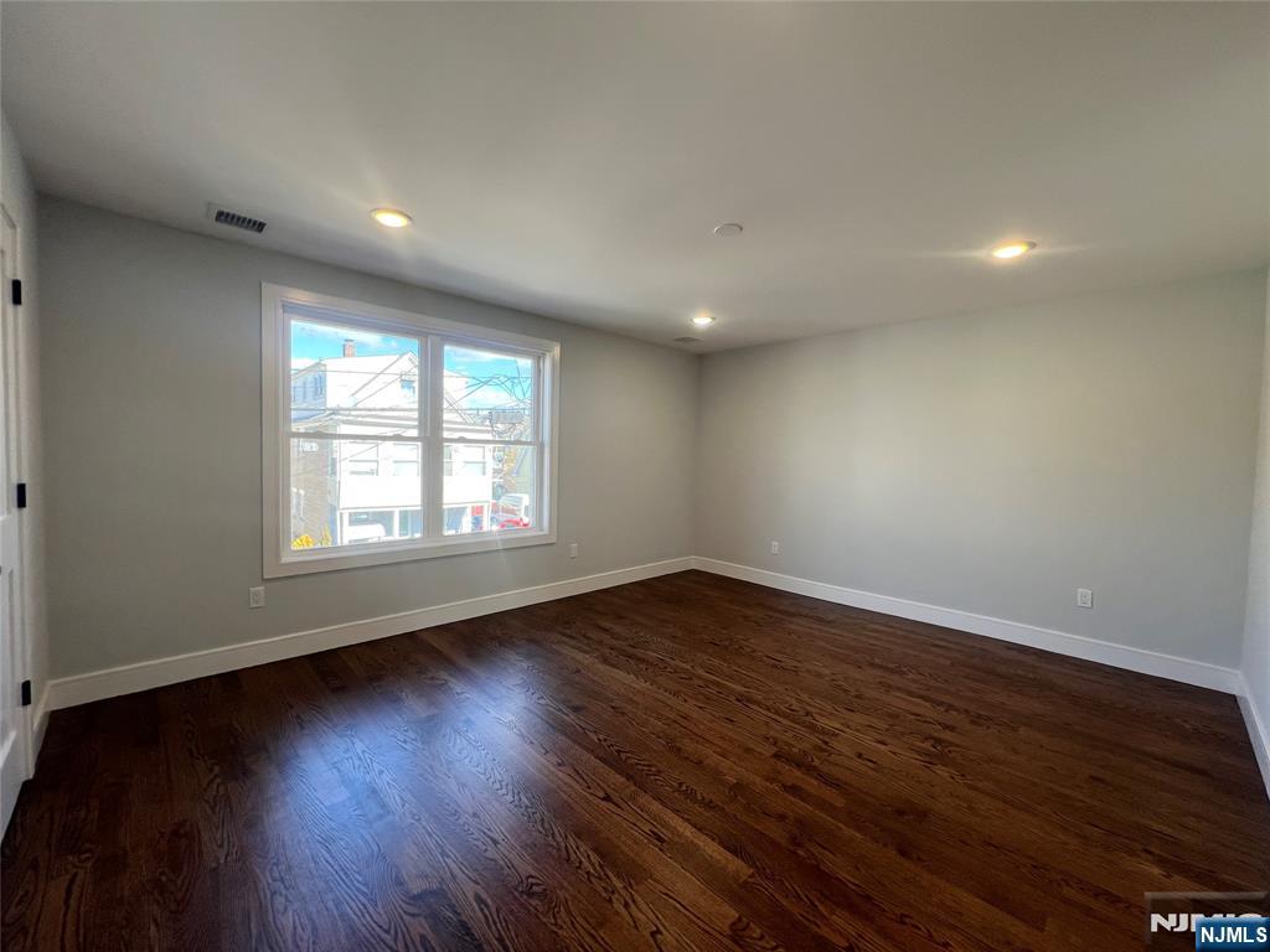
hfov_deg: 106.2
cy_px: 476
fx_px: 477
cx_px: 635
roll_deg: -1.1
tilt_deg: -3.1
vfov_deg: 89.9
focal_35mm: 13
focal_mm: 1.57
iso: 50
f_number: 1.8
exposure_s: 1/120
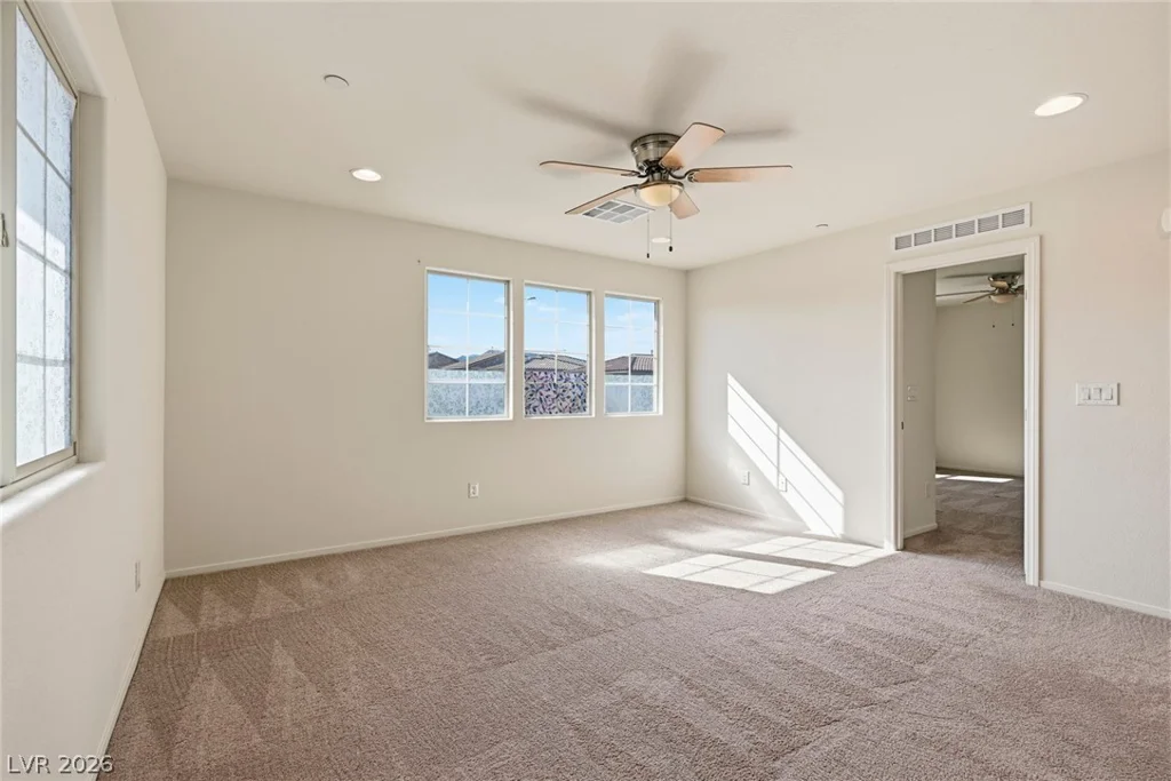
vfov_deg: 72.1
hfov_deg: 95.0
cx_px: 586
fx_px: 537
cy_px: 390
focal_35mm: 16
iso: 500
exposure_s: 1/1600
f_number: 10
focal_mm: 16.5
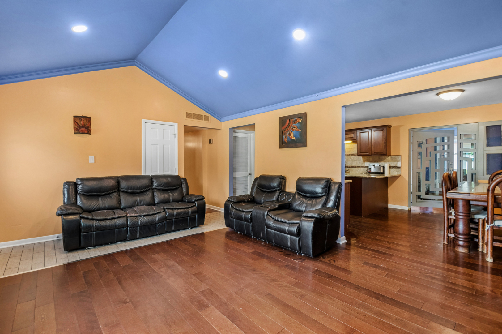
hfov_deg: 100.4
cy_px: 167
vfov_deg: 77.2
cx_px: 251
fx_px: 209
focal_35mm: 15
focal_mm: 10
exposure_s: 1/6
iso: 400
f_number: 8
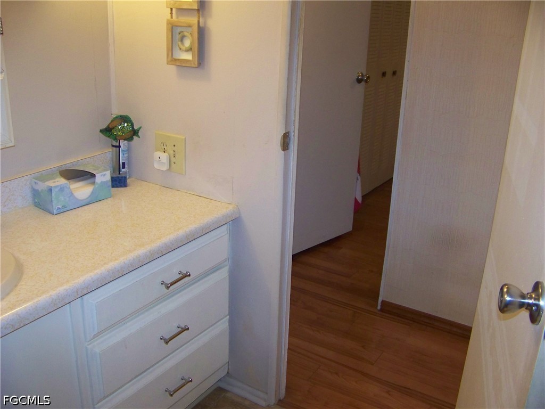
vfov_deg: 39.7
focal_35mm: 36
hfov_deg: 51.4
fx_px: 567
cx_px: 272
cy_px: 204
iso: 200
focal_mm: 5.85
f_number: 2.8
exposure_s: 1/30
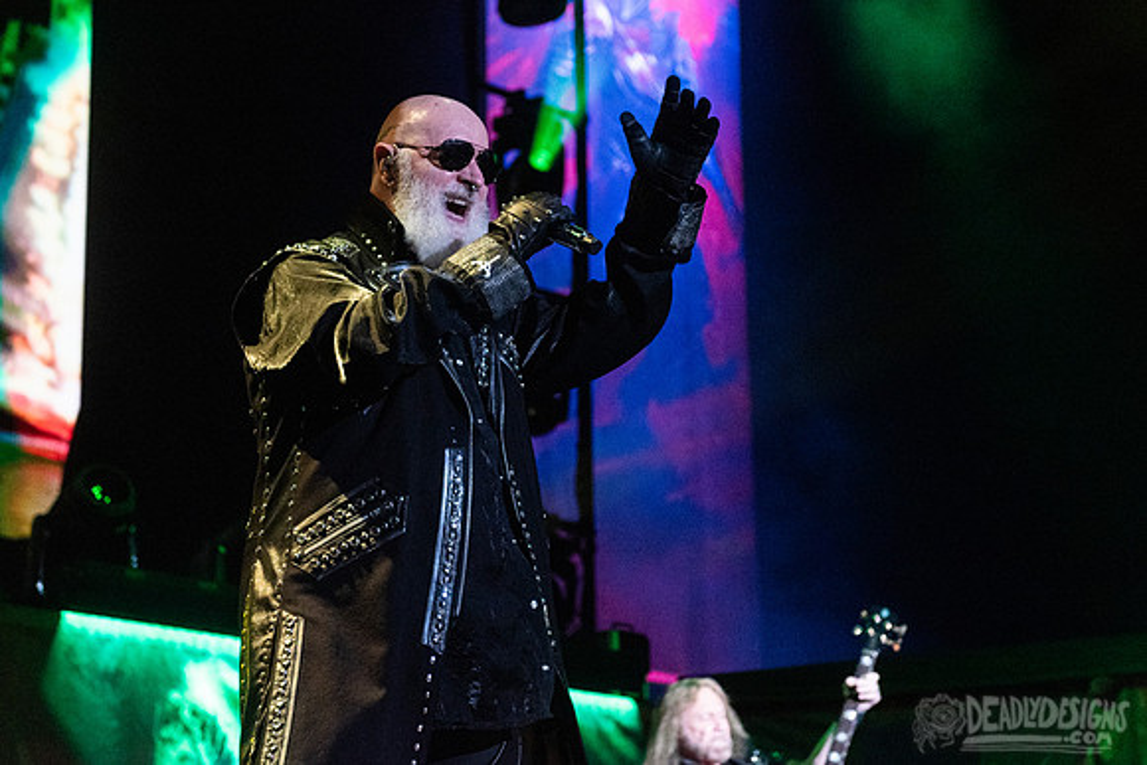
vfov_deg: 13.9
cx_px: 580
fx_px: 3129
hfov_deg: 20.8
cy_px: 250
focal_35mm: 98
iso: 1600
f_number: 4
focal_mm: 70
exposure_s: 1/800
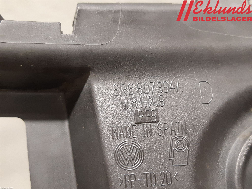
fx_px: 189
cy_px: 94
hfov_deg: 67.3
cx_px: 126
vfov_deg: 53.1
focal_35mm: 26
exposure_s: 1/25
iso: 320
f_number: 1.7
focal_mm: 3.93
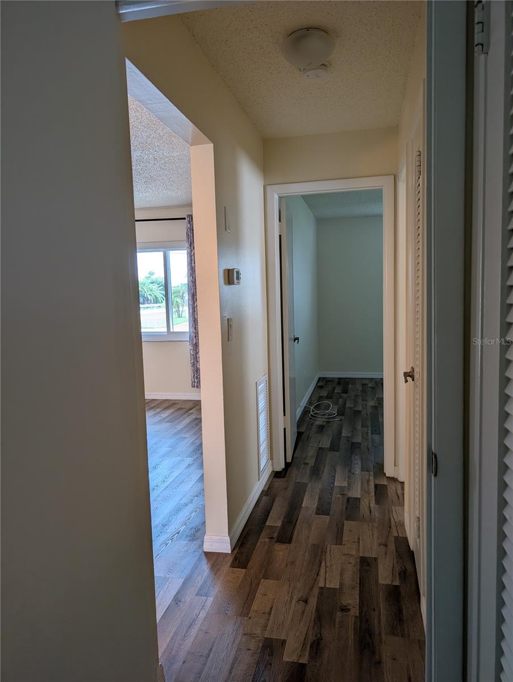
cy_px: 341
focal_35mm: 24
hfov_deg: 56.9
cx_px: 256
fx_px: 473
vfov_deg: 71.5
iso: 63
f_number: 1.68
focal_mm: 6.9
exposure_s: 1/24
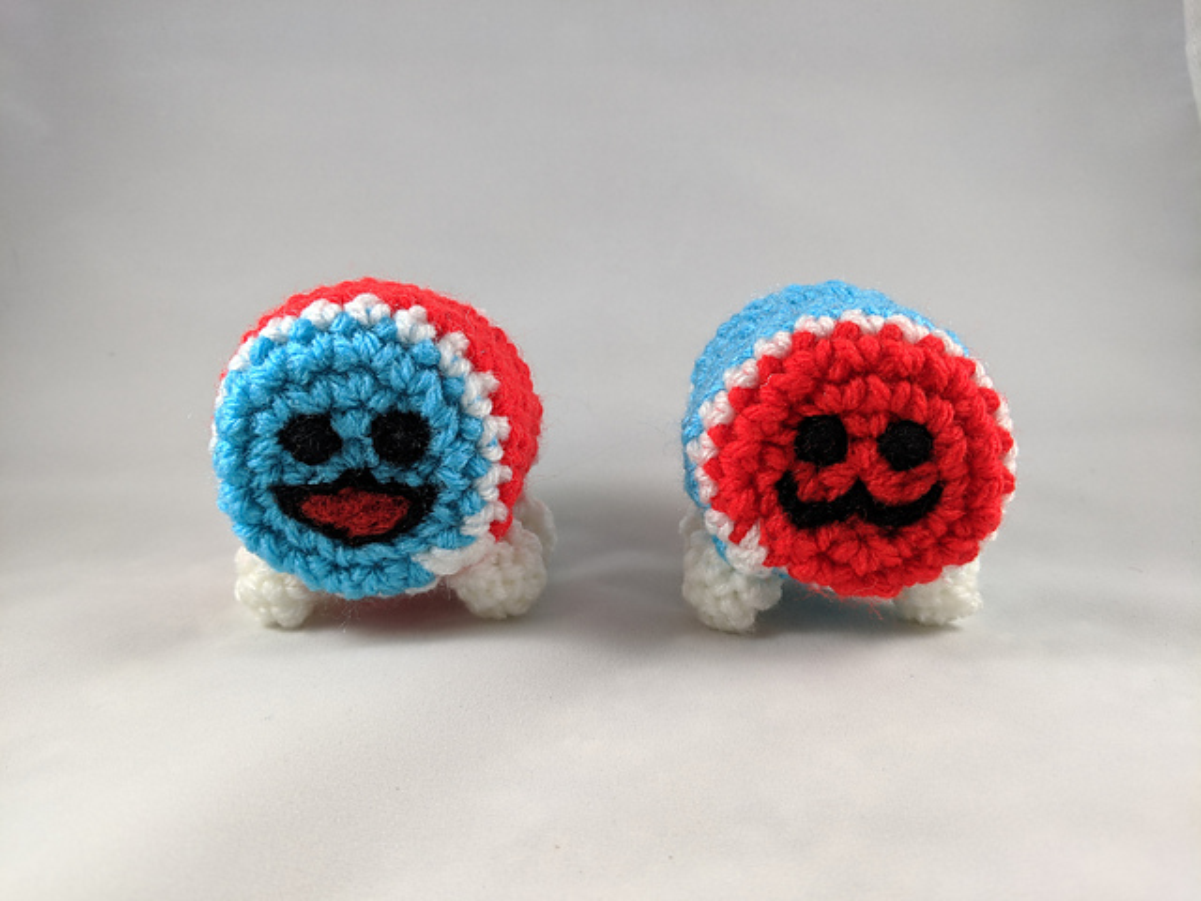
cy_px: 450
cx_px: 600
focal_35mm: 27
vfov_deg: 51.4
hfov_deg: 65.3
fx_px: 937
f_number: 1.8
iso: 52
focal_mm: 4.44
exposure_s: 1/92
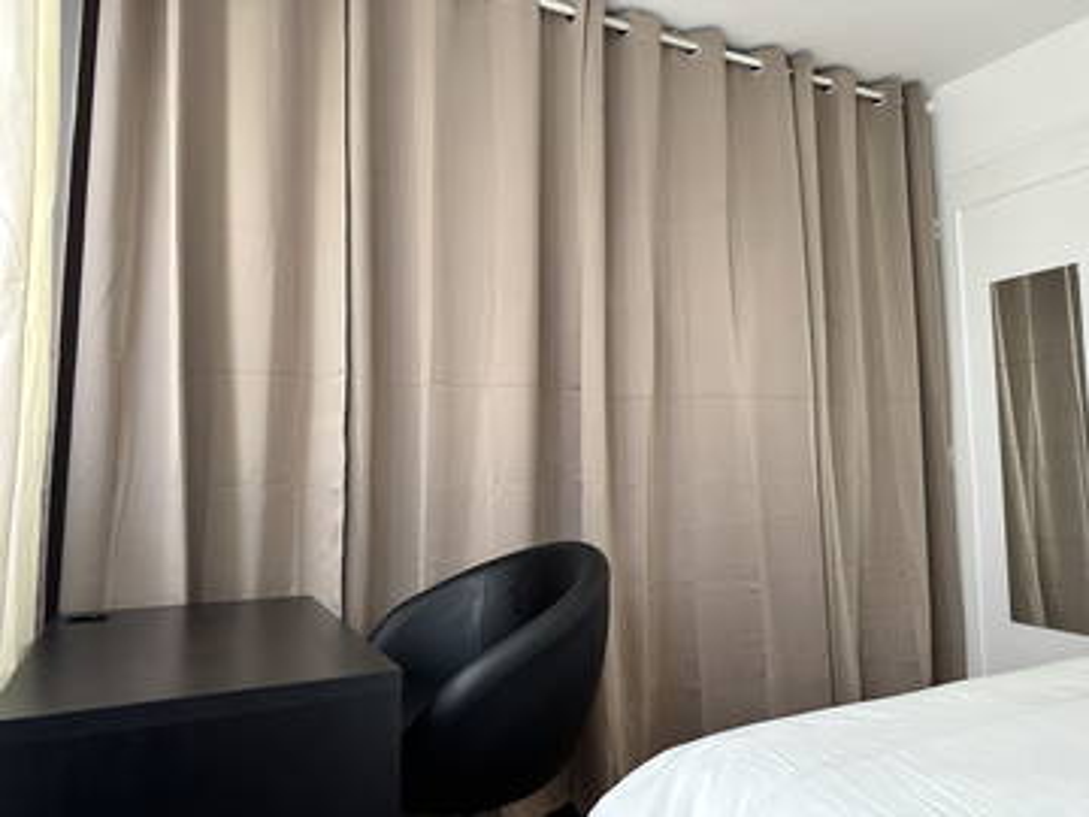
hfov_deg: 71.6
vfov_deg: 56.8
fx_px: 755
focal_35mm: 24
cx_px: 544
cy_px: 408
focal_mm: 6.86
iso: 250
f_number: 1.78
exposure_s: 1/85
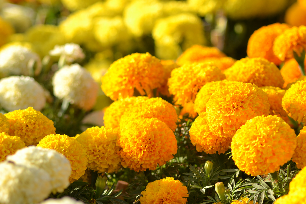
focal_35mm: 214
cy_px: 94
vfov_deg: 6.4
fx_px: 1819
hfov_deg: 9.6
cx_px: 159
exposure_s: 1/500
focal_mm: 112
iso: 200
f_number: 5.6
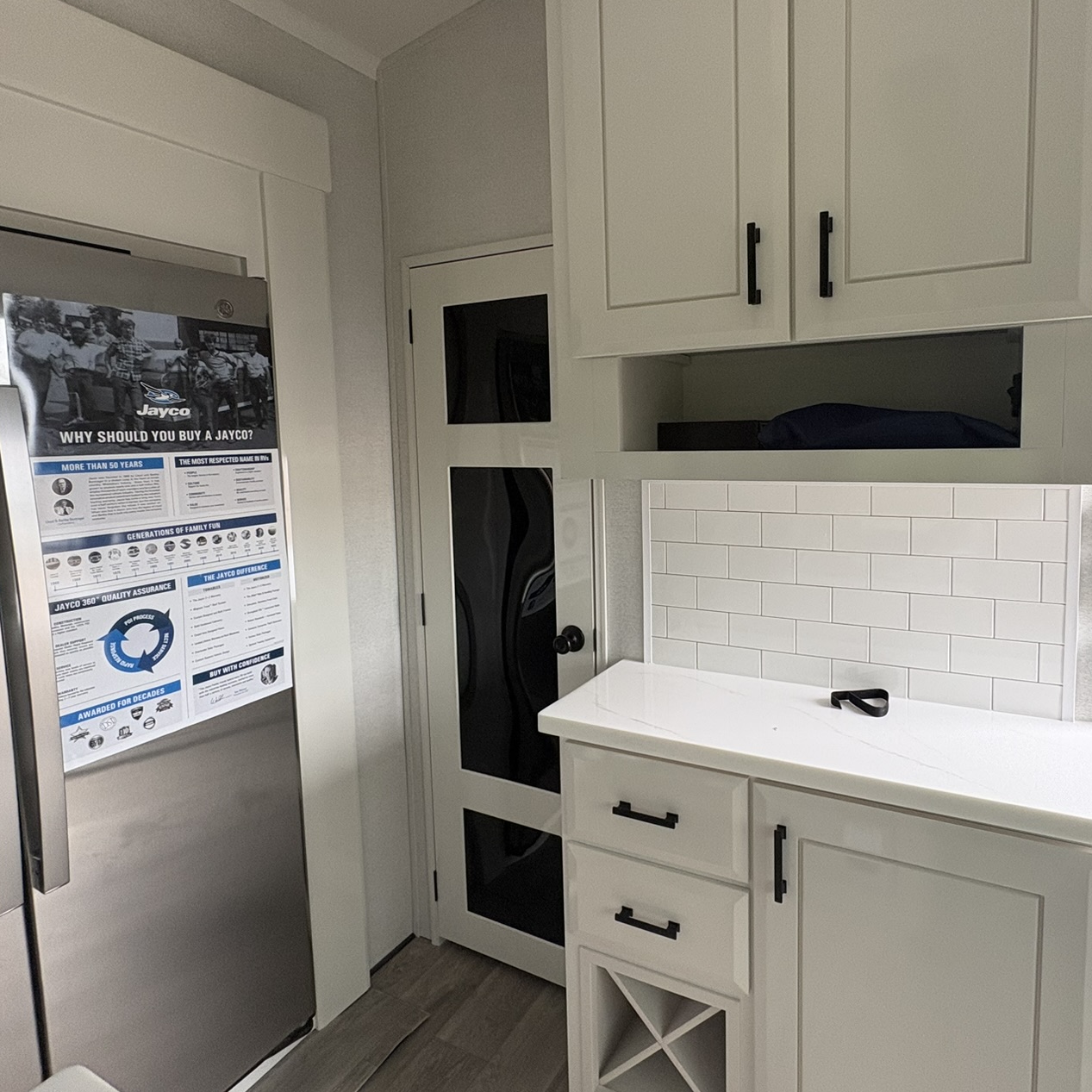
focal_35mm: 20
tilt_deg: -4.9
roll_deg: +1.8
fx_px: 714
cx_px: 641
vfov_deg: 74.7
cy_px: 496
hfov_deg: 74.2
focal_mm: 2.22
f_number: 2.2
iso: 200
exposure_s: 1/99
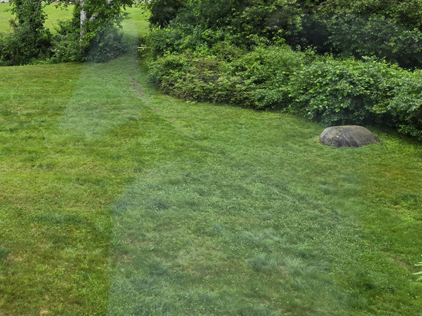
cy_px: 70
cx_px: 65
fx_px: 549
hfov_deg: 39.8
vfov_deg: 31.5
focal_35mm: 45
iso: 80
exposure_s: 1/591
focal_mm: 5.4
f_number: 1.8
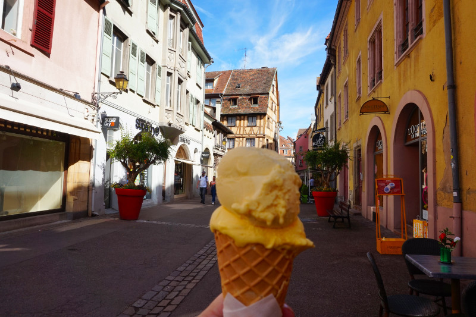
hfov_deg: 73.8
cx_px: 238
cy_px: 158
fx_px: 317
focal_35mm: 24
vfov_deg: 53.1
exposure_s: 1/80
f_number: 13
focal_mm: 16
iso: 100
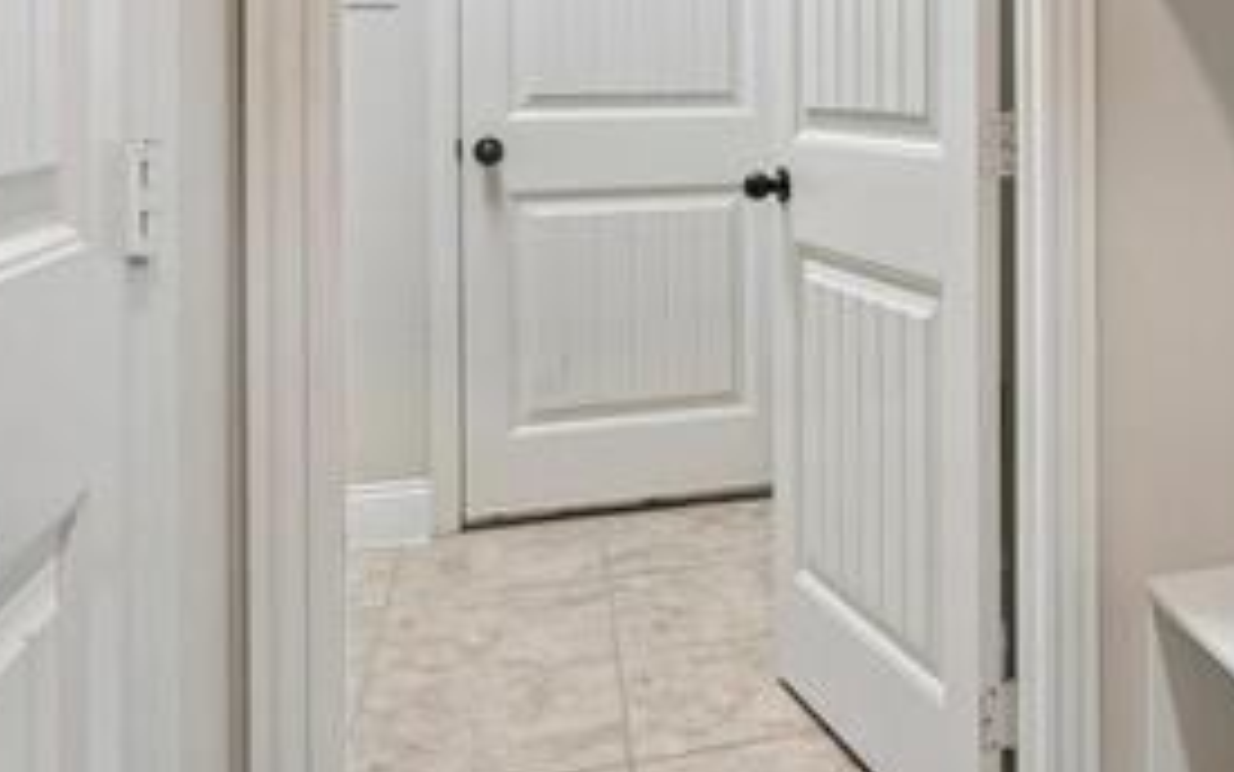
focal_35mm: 39
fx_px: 1318
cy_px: 54
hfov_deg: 46.0
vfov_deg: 30.9
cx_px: 1081
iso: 400
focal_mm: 16.5
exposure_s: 1/13
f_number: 8
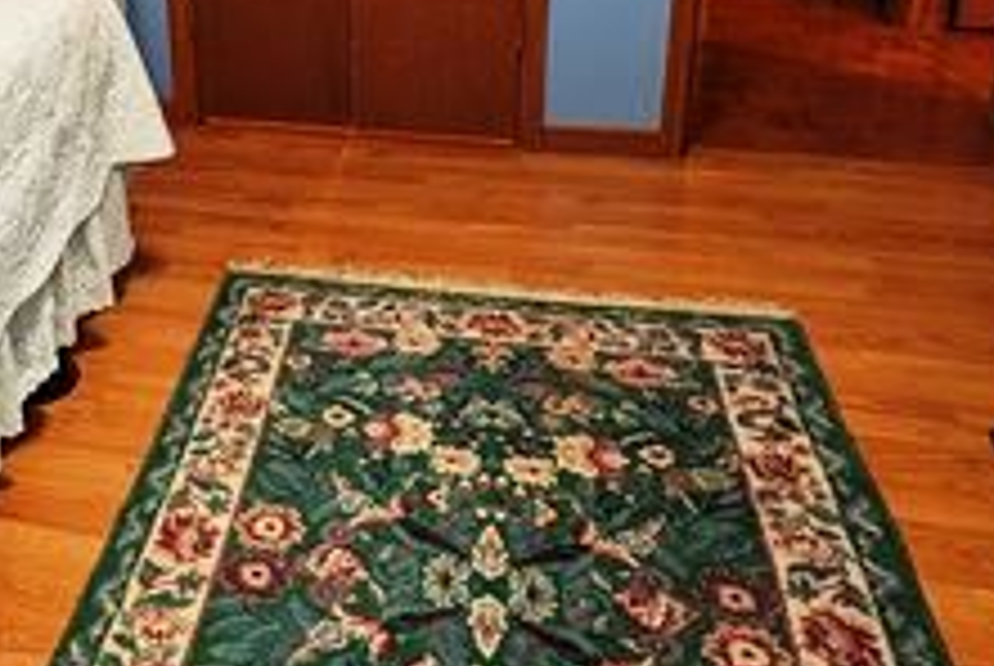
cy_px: 40
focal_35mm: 36
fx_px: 995
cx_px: 193
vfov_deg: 34.5
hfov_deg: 49.8
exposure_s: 1/40
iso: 68
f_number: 1.7
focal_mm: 2.02
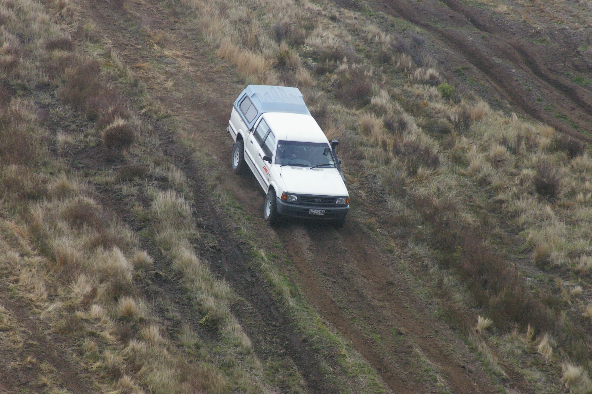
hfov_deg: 4.6
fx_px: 7393
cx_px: 296
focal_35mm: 450
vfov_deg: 3.0
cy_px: 197
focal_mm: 300
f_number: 11
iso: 1600
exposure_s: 1/1000
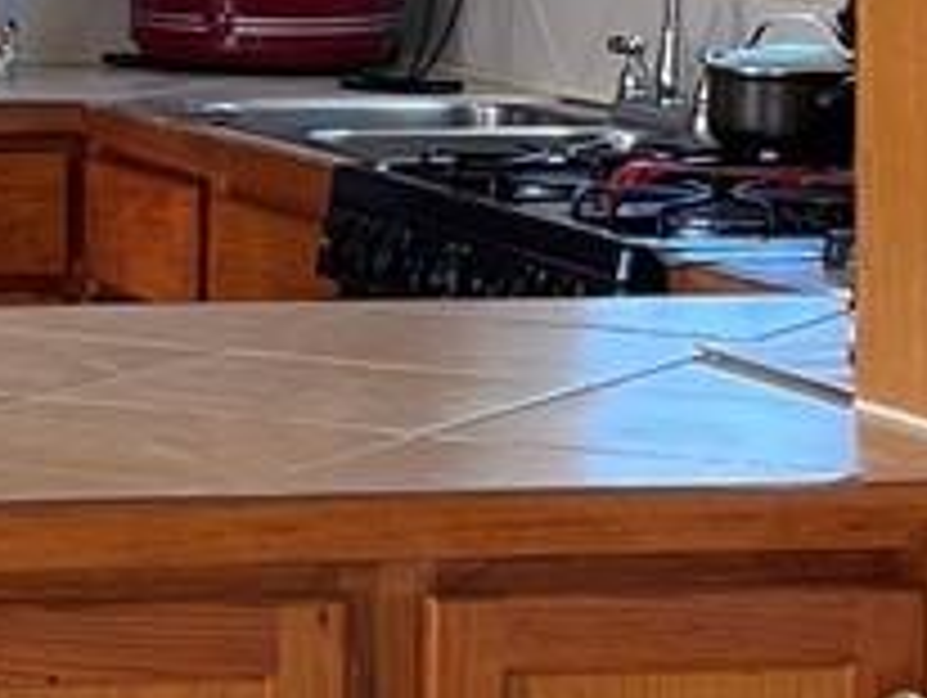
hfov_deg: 9.9
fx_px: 5201
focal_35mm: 194
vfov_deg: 7.6
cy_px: -225
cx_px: -459
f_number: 1.6
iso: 40
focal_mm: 5.1
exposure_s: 1/121
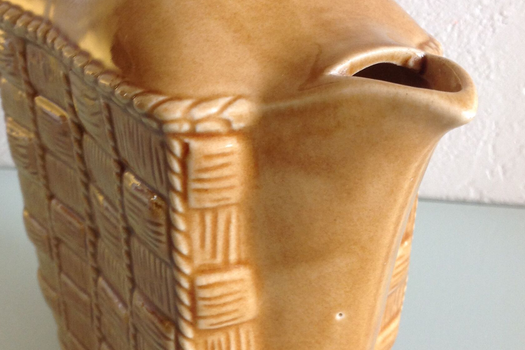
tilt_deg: -23.9
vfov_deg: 24.2
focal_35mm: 56
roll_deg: +3.3
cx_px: 228
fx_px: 817
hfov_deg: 35.6
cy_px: 165
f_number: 2.4
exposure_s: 1/15
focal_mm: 4.28
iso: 100
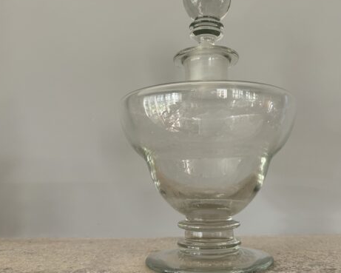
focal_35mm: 33
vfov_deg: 44.5
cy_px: 132
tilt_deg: +9.2
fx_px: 333
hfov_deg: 53.9
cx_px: 200
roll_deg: +0.5
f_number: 1.6
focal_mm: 5.96
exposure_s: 1/121
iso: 125
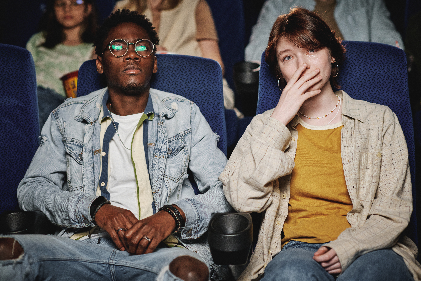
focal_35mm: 85
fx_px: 994
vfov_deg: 16.1
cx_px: 210
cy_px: 140
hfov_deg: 23.9
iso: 800
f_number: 2.5
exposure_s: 1/160
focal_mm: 85
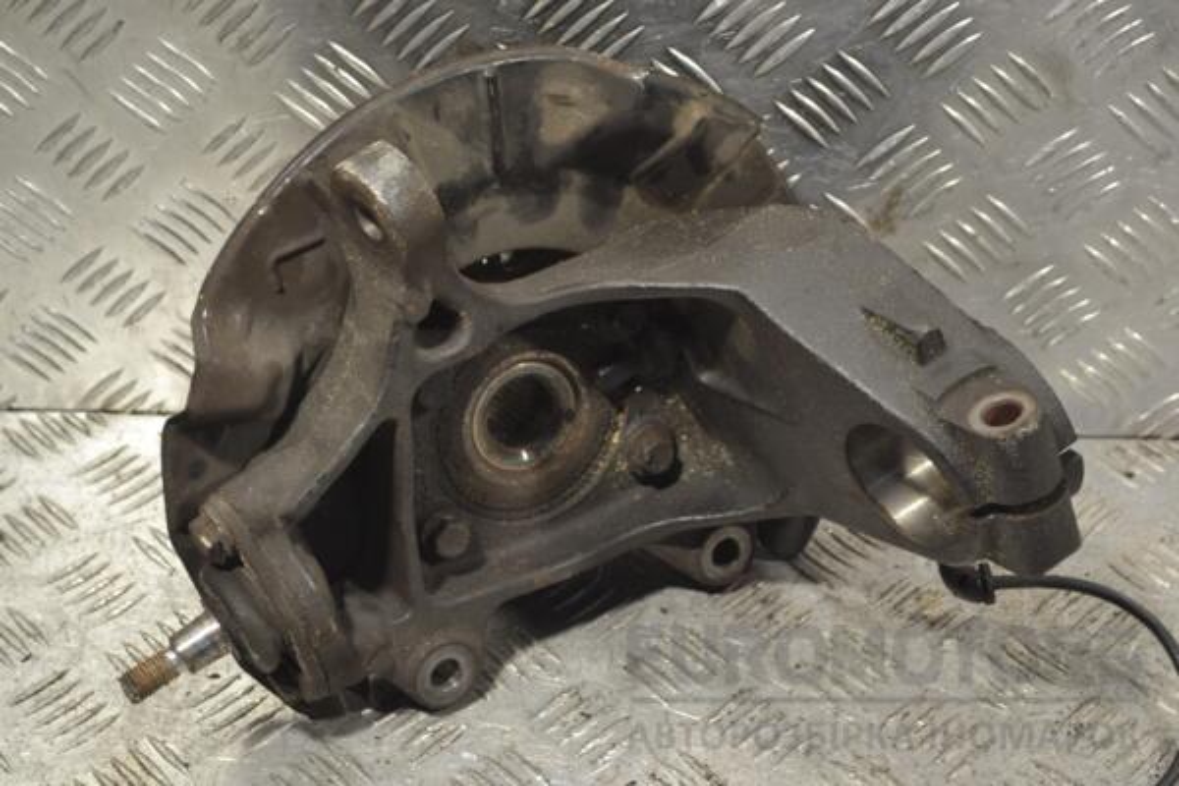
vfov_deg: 18.9
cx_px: 590
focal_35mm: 72
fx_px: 2358
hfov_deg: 28.1
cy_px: 393
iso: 640
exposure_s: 1/60
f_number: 5.3
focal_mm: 48
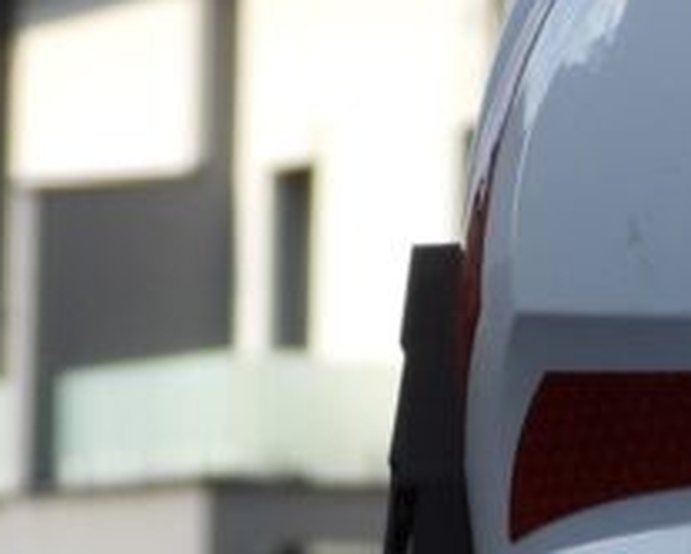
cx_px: 467
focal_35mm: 747
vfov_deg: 2.1
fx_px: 15291
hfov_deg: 2.6
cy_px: 1091
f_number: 4
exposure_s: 1/640
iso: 100
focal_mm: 27.9
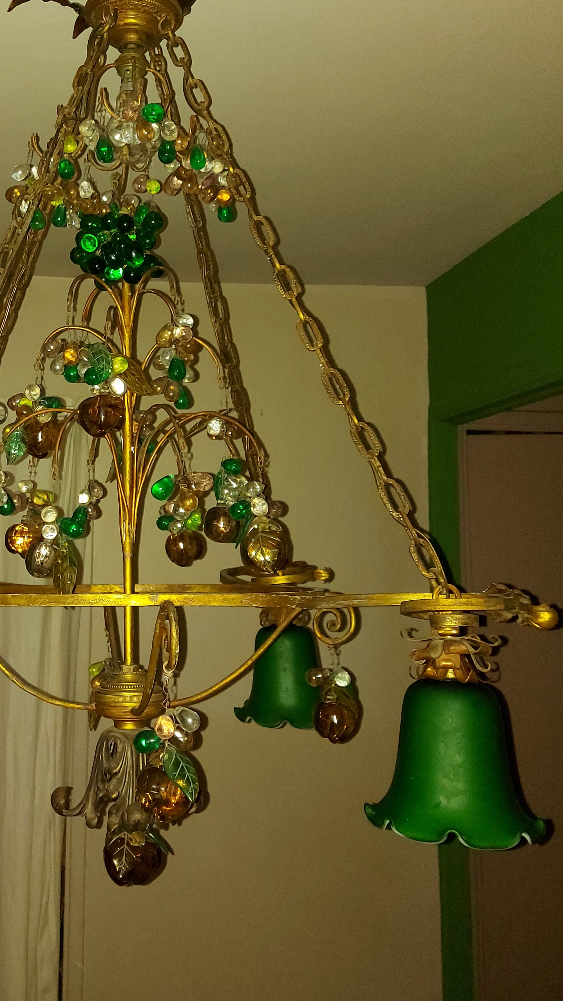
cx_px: 131
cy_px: 446
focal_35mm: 34
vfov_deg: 57.9
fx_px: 902
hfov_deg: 33.8
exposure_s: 1/25
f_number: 1.8
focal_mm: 5.23
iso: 400
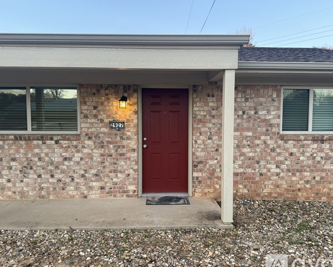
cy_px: 138
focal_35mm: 26
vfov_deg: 54.9
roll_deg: -0.1
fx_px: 256
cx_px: 170
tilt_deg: -3.1
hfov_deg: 66.0
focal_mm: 6.76
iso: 100
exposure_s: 1/183
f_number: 1.78
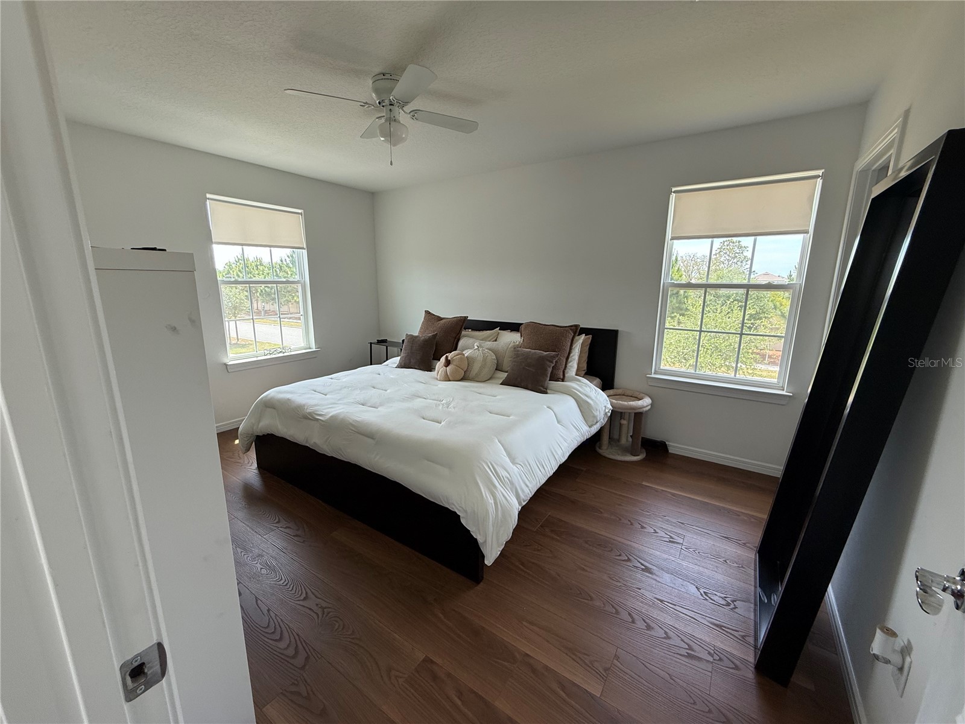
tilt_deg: -11.3
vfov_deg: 85.7
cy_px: 362
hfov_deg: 102.1
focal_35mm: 14
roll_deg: -0.8
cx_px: 482
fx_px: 390
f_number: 2.2
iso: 64
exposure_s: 1/99
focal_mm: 2.22
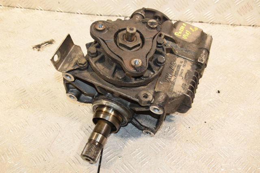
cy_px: 86
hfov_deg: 49.6
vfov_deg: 34.2
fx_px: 282
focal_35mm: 39
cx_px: 130
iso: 1600
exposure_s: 1/160
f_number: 5.6
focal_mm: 26
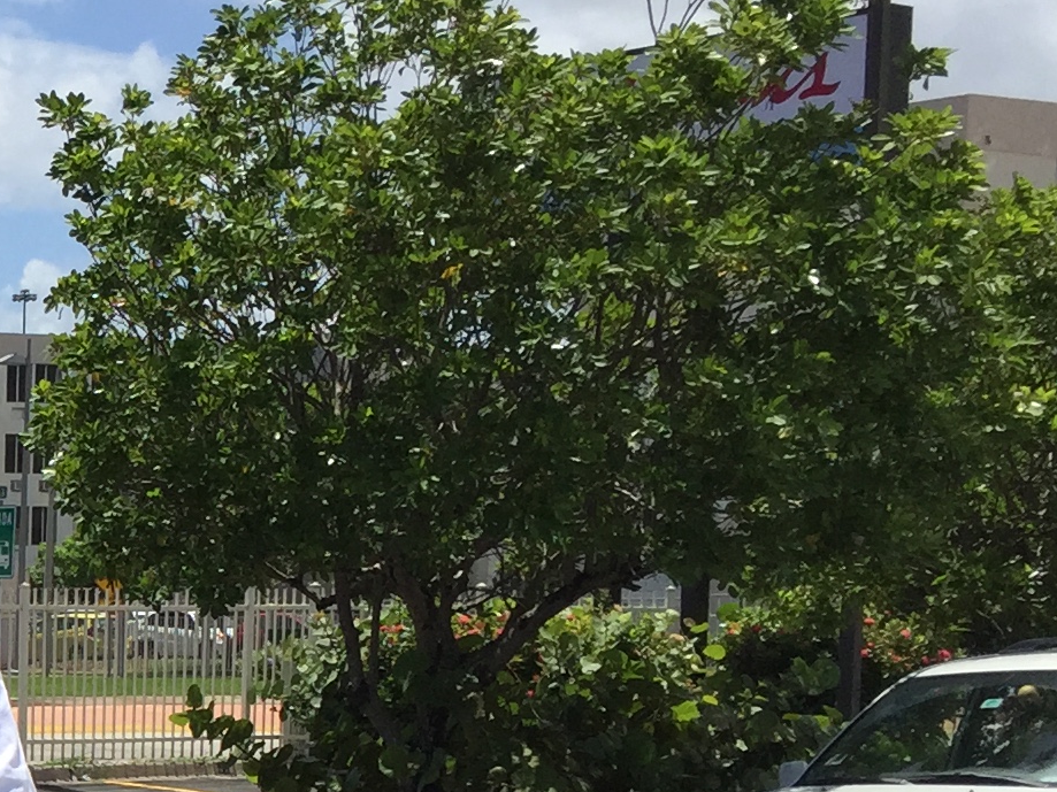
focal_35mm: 103
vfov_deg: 14.0
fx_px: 3145
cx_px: -781
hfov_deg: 16.4
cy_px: 920
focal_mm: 4.15
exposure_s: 1/2825
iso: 32
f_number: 2.2
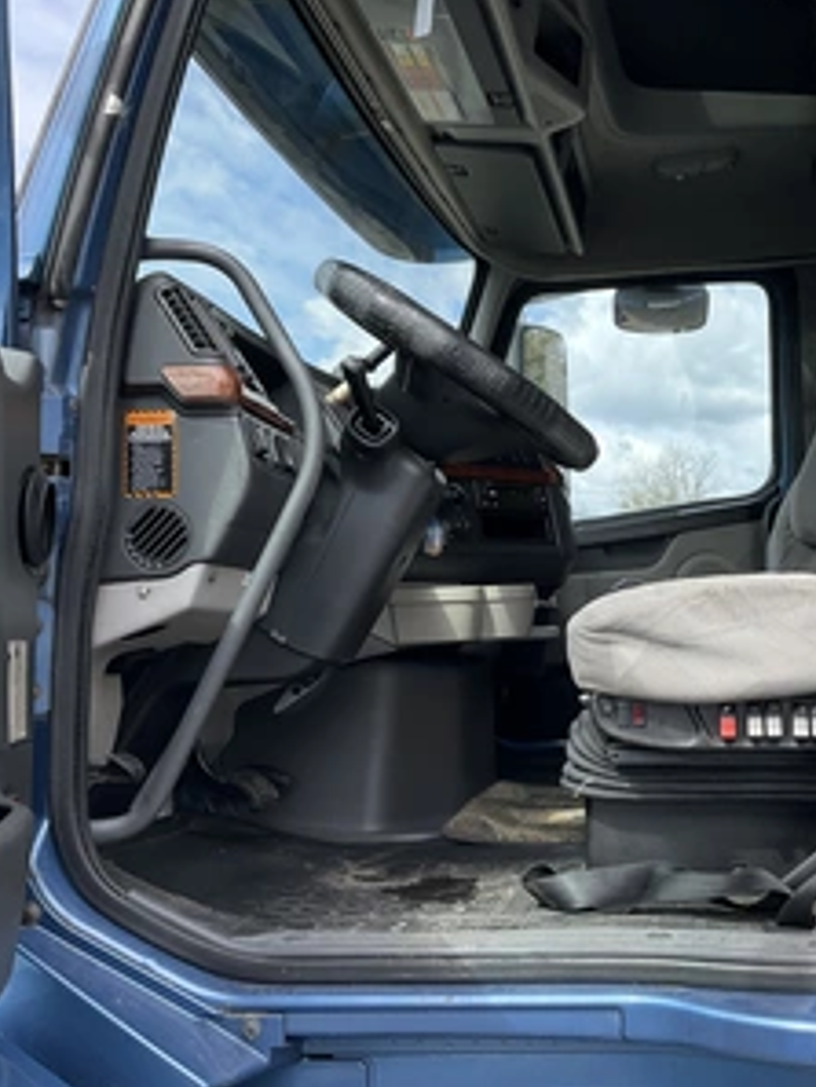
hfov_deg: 36.2
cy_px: 542
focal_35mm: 39
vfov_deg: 47.8
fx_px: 1225
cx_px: 589
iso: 25
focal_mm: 3
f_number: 1.8
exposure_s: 1/691
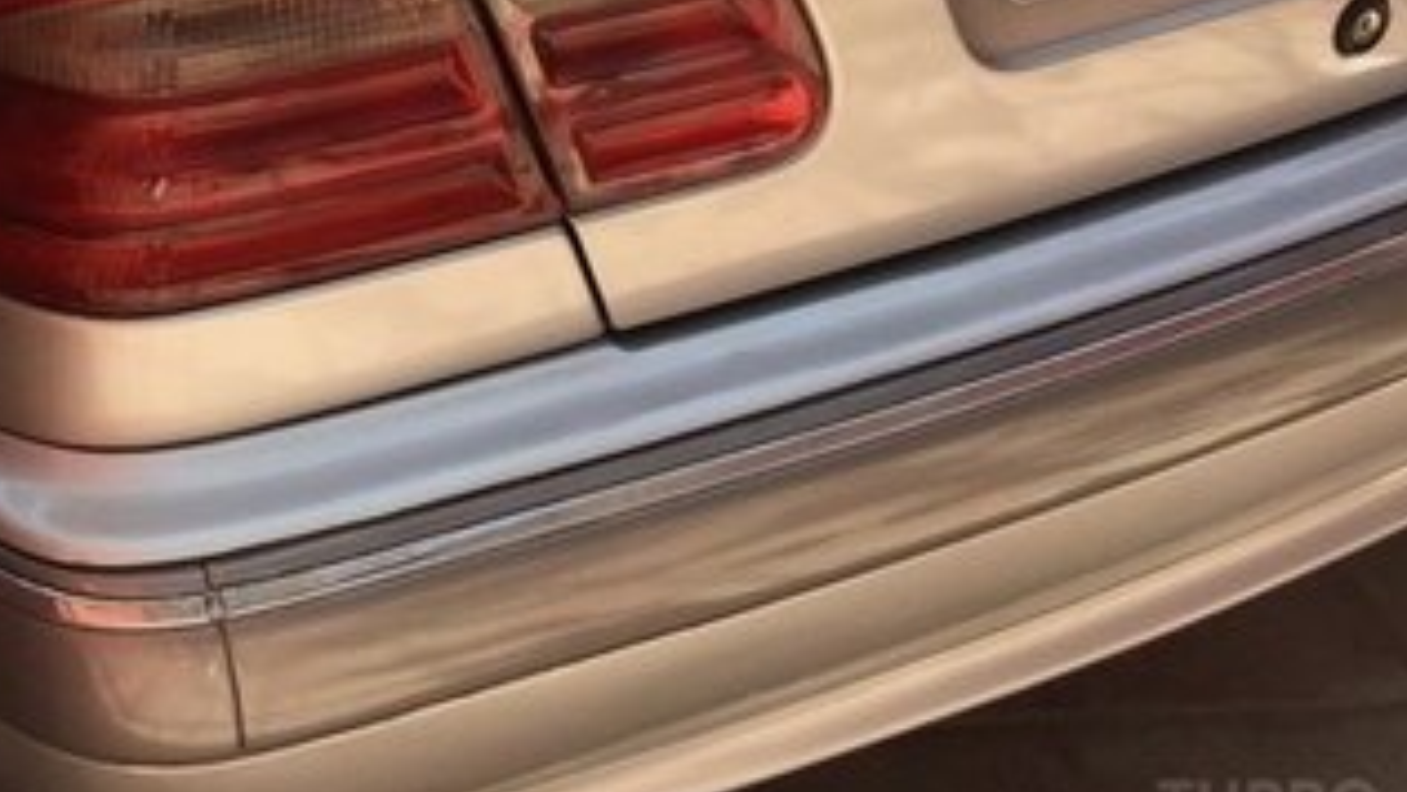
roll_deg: +1.0
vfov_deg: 17.3
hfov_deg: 30.0
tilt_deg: -17.6
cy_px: -216
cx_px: 45
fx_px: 2463
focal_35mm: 66
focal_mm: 4.15
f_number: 2.2
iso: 32
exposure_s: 1/482
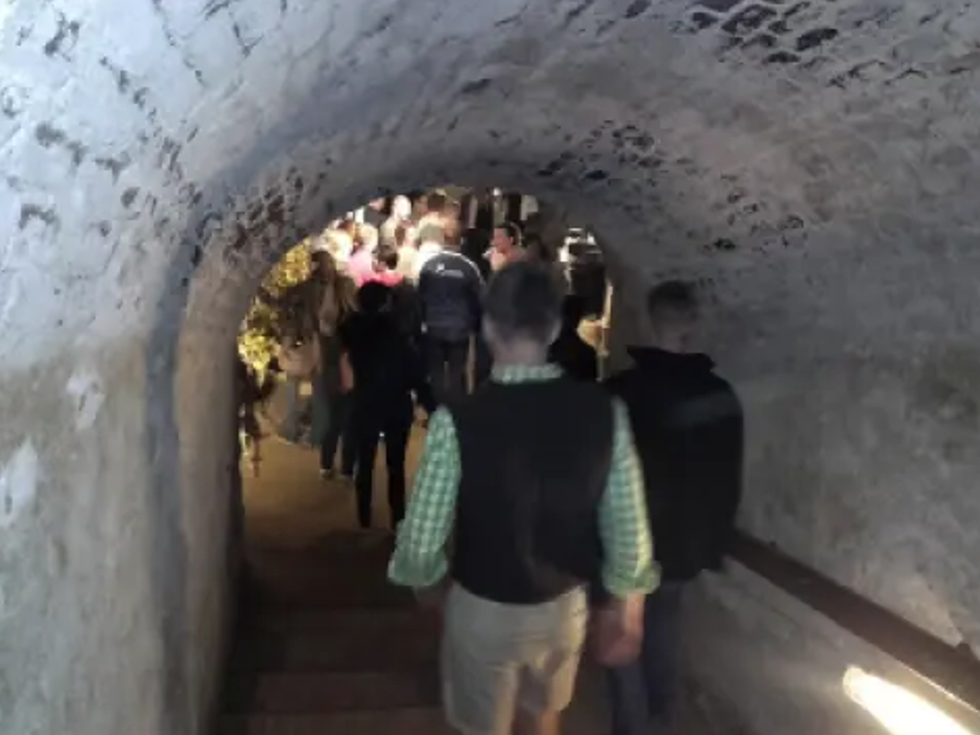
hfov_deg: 52.6
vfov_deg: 40.7
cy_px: 403
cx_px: 491
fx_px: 991
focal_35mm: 35
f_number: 2.2
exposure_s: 1/12
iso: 770
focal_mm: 3.31
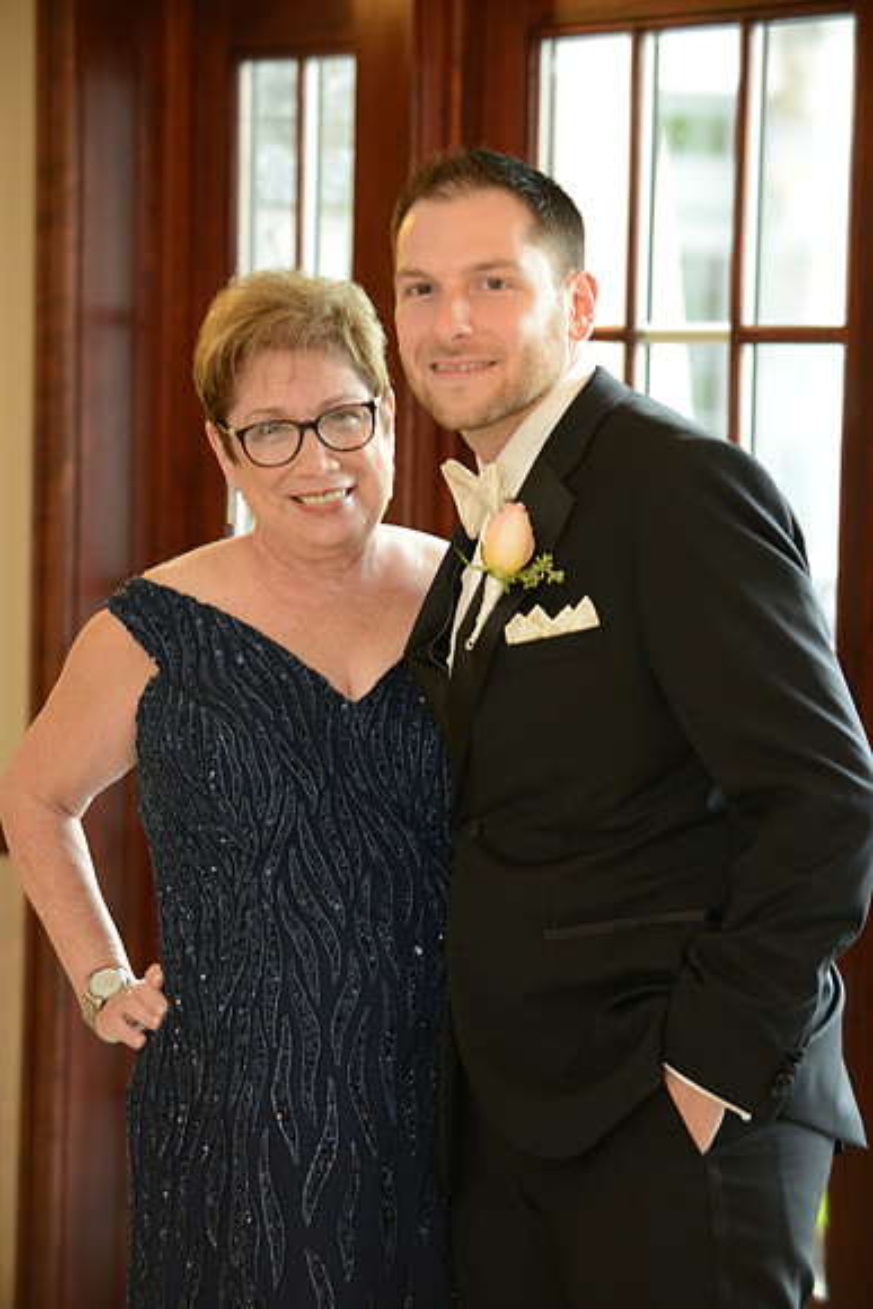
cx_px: 436
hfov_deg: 10.6
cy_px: 654
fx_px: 4726
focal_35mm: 130
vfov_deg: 15.8
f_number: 5
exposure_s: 1/60
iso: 800
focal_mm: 130
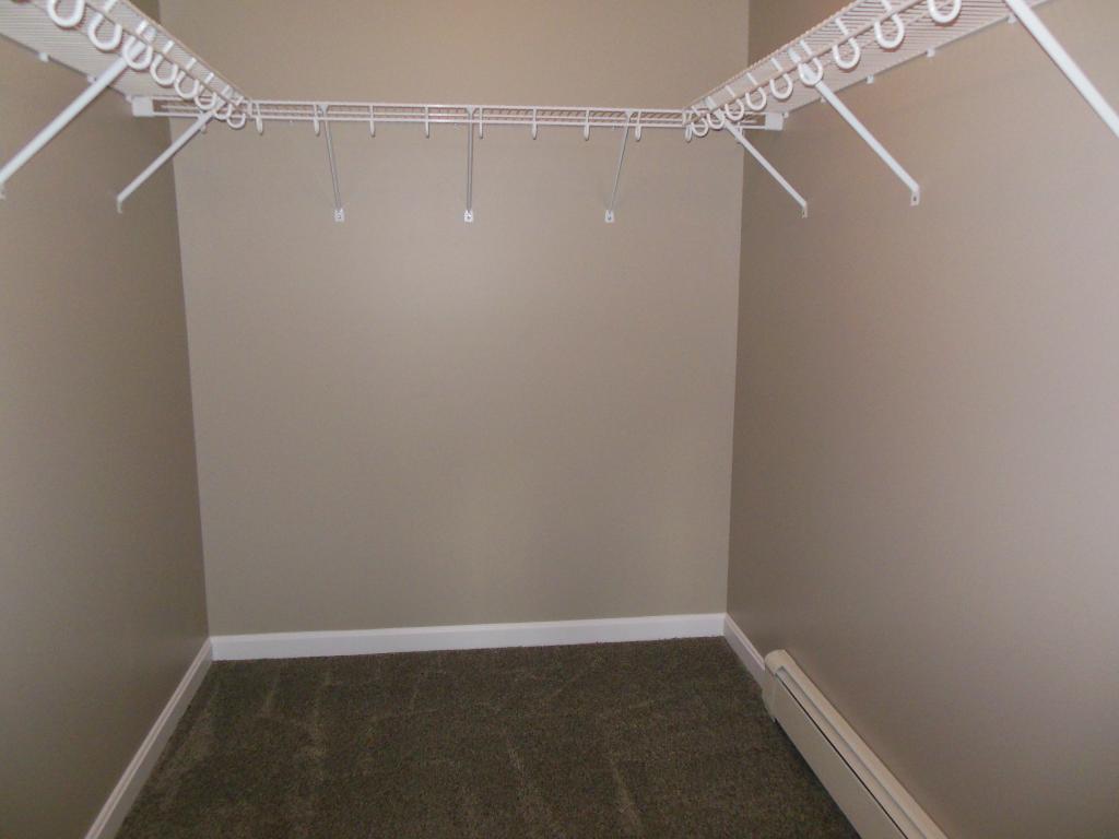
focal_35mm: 25
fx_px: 808
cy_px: 420
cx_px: 560
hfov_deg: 69.4
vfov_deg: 54.9
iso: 500
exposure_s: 1/25
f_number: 3.2
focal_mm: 4.5
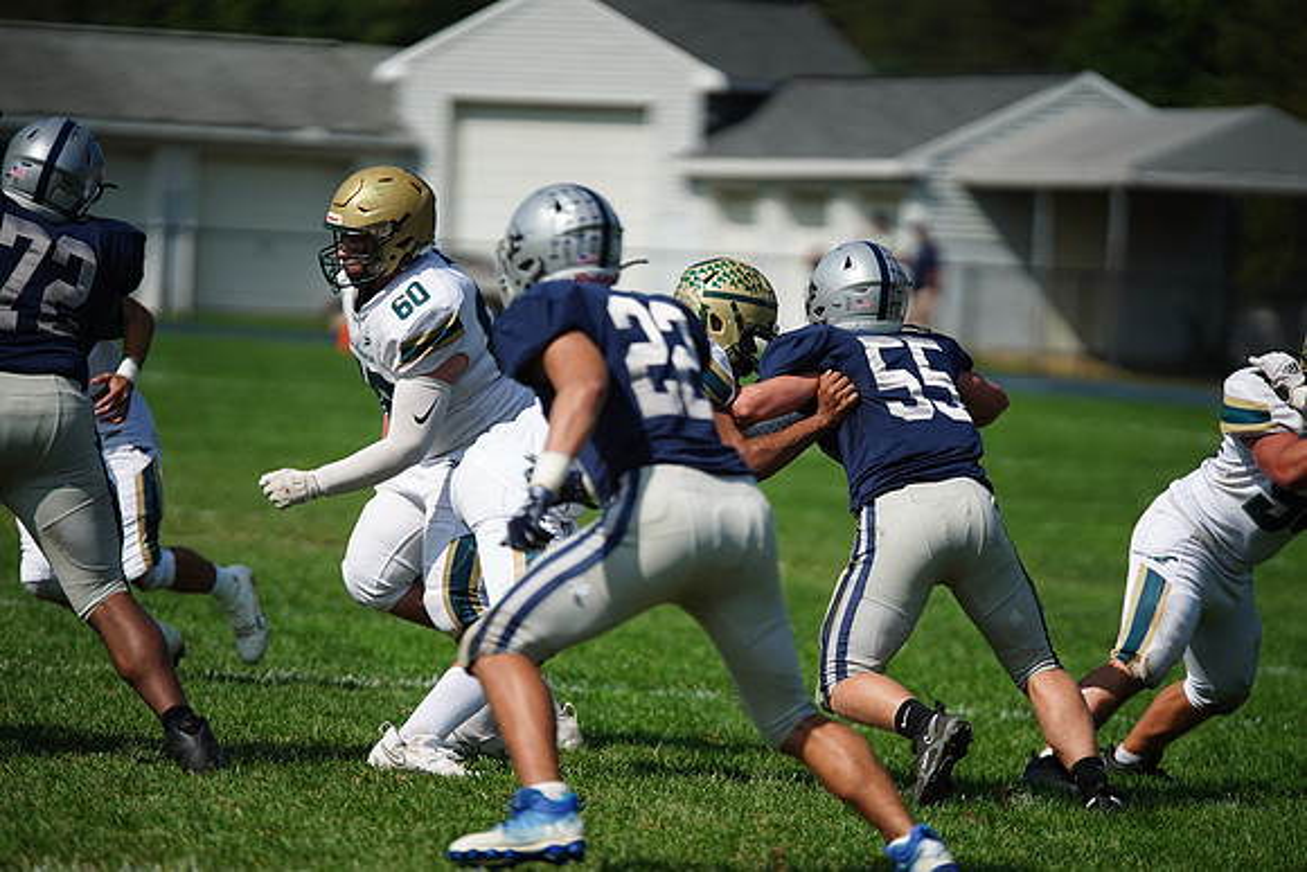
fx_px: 10894
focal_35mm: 300
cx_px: 654
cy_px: 436
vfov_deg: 4.6
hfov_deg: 6.9
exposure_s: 1/8000
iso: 400
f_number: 2.8
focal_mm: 300
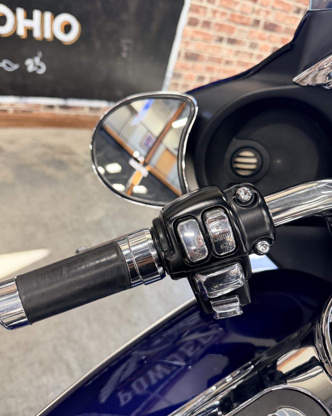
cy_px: 216
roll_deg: -17.4
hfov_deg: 54.9
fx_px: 319
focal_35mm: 26
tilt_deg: -40.8
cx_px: 160
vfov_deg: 66.0
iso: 250
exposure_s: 1/60
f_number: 1.78
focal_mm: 6.76
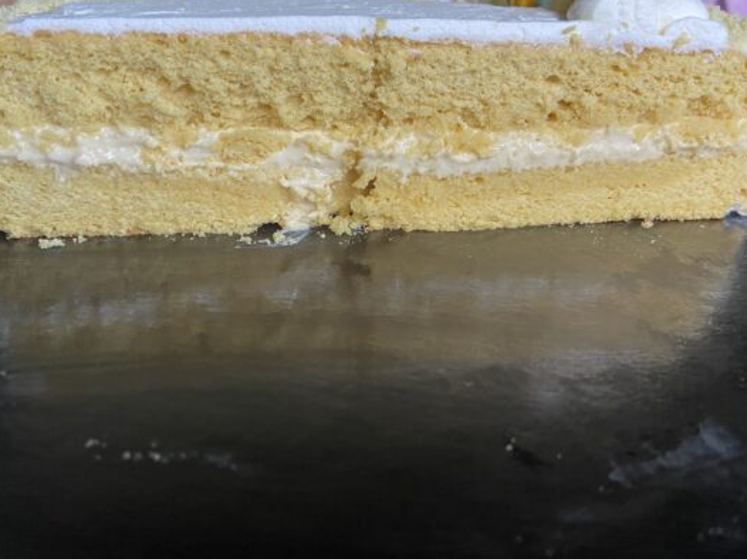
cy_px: 270
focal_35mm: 33
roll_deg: -2.7
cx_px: 330
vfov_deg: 42.9
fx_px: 712
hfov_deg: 55.2
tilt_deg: -25.6
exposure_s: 1/66
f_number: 1.8
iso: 125
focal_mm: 4.25
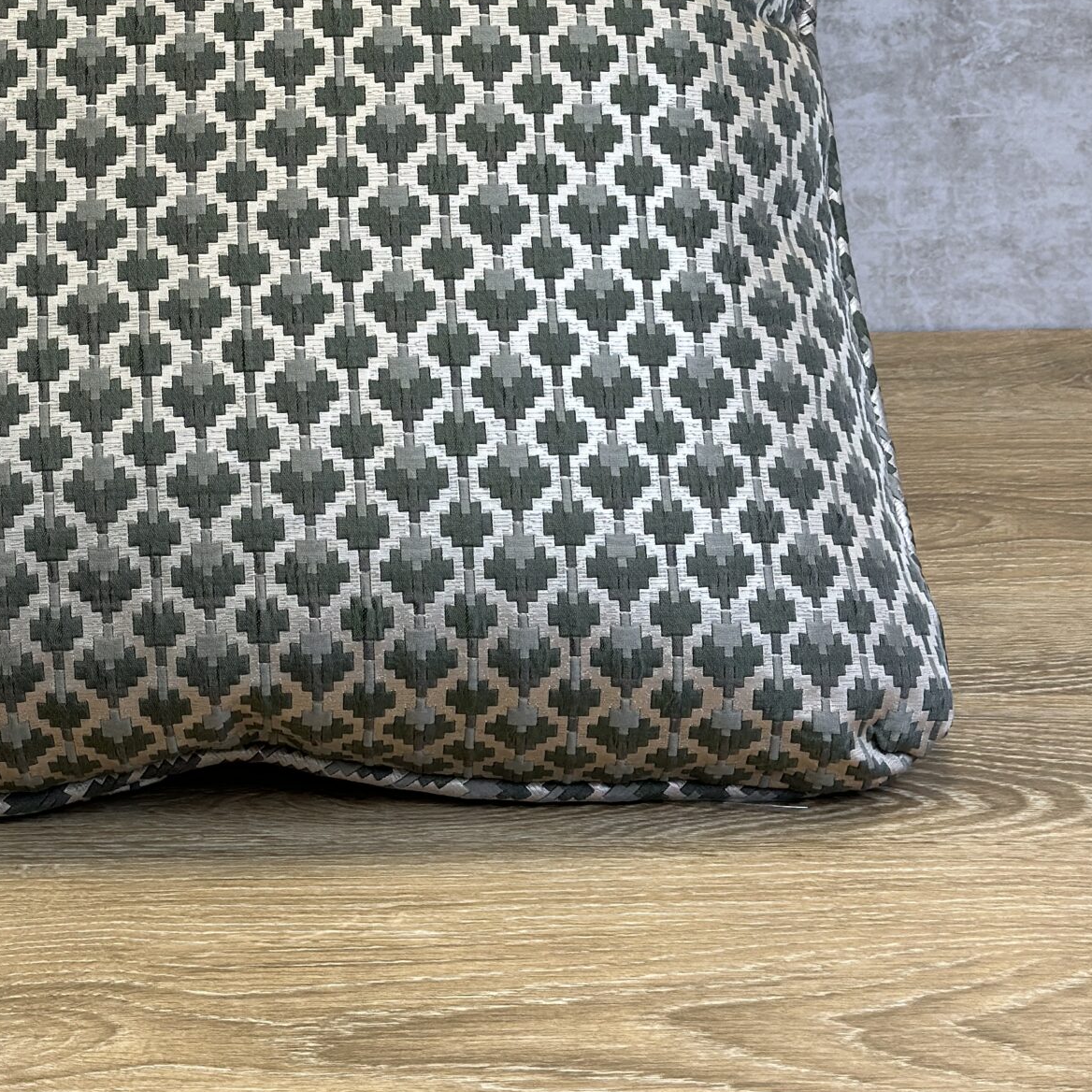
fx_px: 3319
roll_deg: +2.1
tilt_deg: -15.8
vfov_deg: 18.2
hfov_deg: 18.5
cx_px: 234
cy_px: 18
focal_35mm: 93
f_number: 1.78
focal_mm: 6.86
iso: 64
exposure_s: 1/120
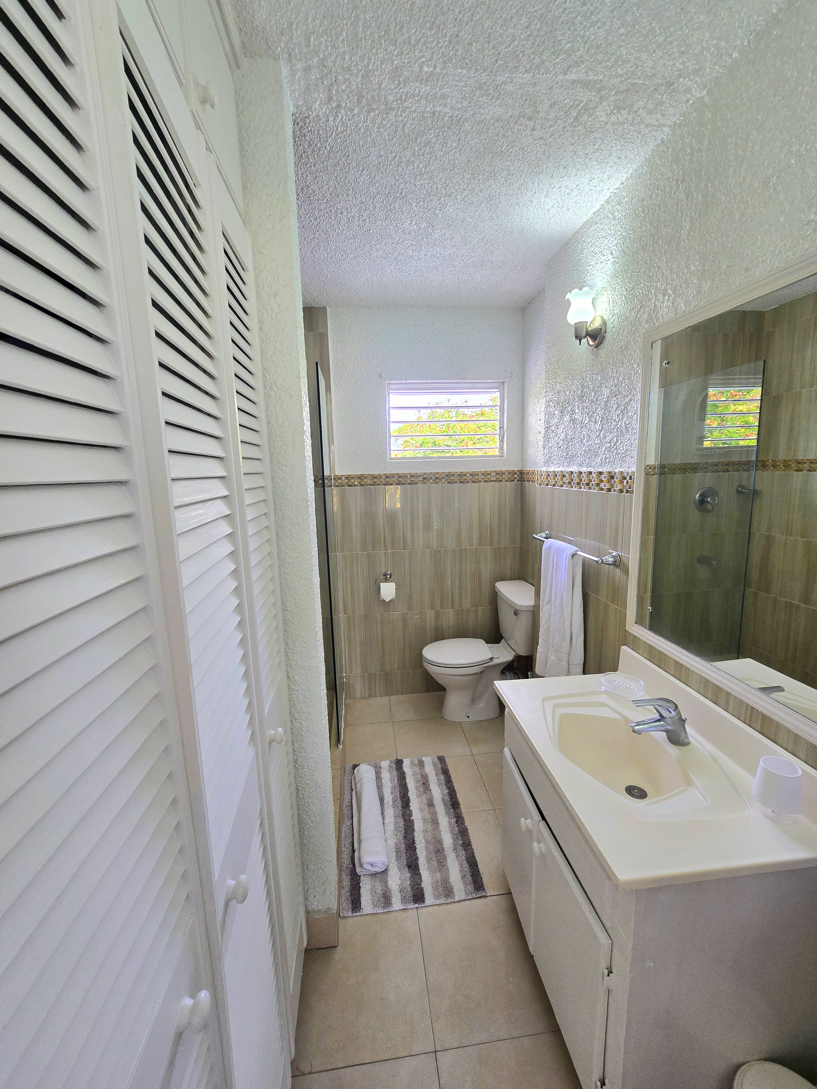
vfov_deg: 106.2
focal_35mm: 13
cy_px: 544
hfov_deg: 89.9
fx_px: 409
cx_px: 408
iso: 100
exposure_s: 1/101
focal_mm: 2.2
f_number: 2.2
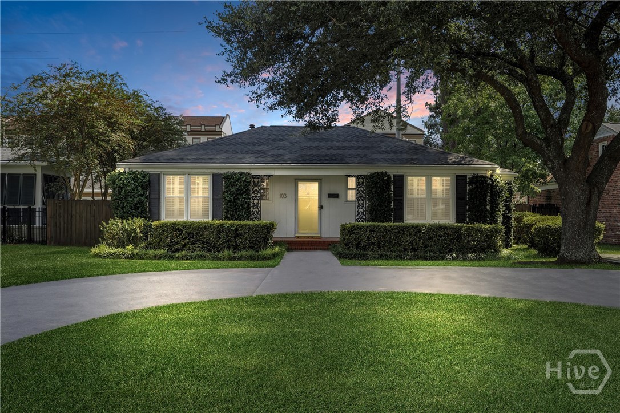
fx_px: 508
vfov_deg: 44.3
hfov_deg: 62.8
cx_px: 310
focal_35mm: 30
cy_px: 206
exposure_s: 1/125
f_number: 9
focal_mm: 29.5
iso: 320
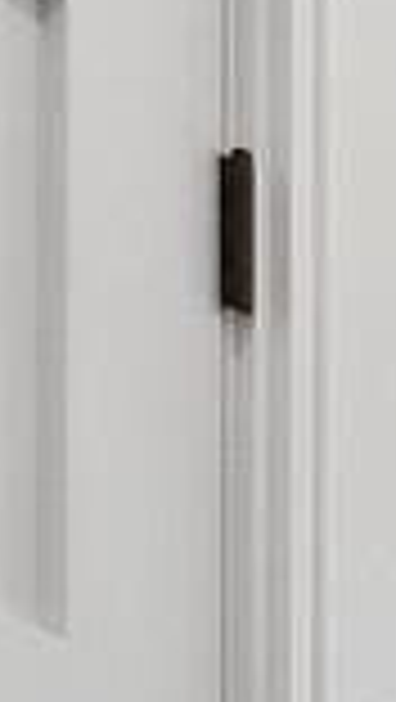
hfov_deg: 5.2
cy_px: 1660
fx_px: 2906
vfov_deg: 11.5
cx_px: 2264
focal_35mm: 156
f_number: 11
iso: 320
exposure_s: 1/6
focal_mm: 7
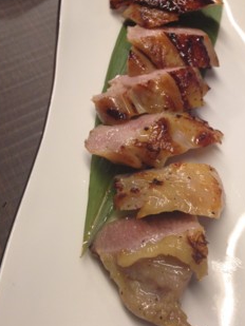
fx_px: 453
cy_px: 114
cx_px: 167
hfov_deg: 30.0
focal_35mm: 48
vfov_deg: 39.3
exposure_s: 1/20
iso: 100
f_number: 2.4
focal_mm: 4.12
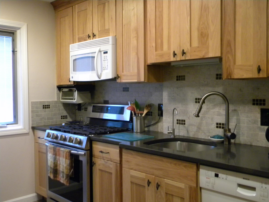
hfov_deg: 51.4
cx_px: 134
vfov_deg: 39.7
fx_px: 280
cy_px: 101
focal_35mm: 36
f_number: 3.7
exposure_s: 1/9.3
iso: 400
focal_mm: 6.4
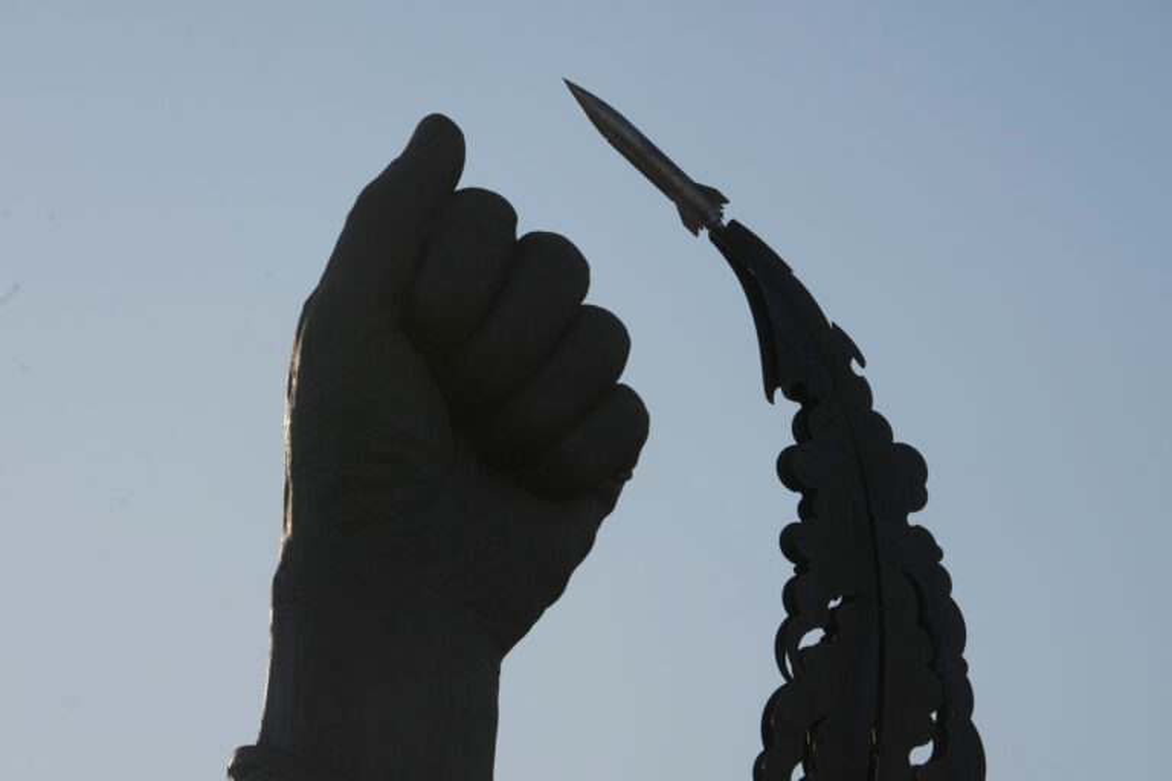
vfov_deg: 6.9
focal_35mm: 200
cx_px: 586
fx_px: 6511
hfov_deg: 10.3
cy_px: 390
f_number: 13
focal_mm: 200
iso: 800
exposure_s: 1/2000
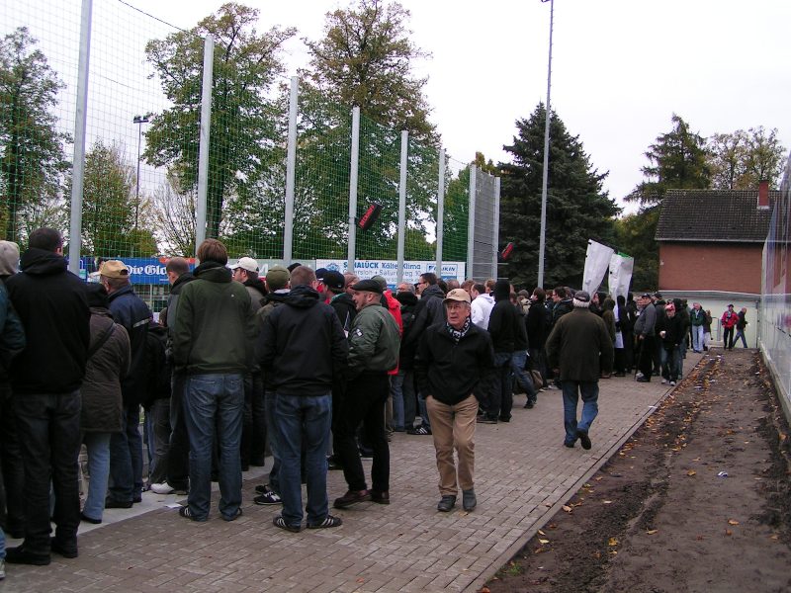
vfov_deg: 37.7
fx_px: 868
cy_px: 296
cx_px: 396
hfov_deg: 49.0
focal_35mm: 38
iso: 50
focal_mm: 5.8
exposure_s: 1/60
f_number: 3.5
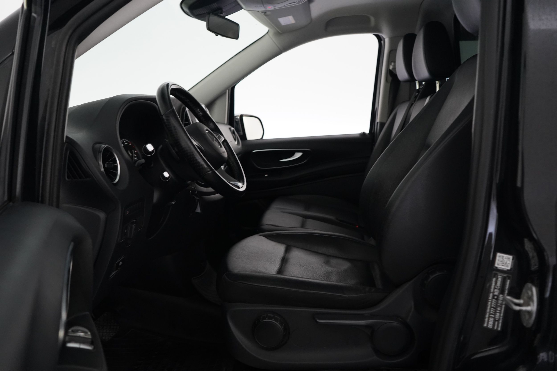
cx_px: 278
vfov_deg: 46.4
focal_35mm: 28
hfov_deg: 65.5
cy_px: 186
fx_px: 433
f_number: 4
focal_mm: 28
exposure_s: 1/60
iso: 4000
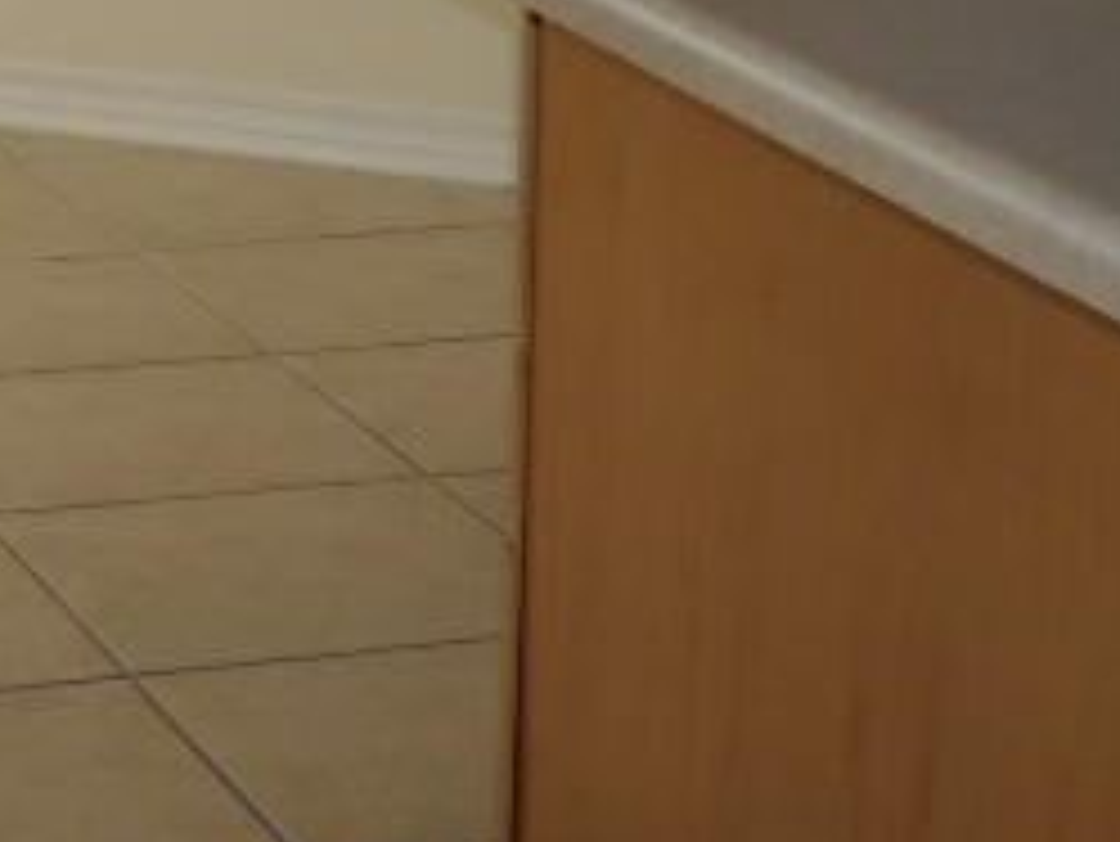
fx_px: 4661
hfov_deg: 13.1
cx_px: -436
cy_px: -257
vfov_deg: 10.1
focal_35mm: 144
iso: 64
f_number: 2.8
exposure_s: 1/60
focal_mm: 5.7
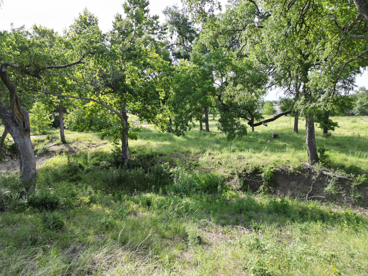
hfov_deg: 71.6
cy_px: 138
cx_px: 184
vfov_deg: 56.8
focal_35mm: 24
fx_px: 255
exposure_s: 1/1250
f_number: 1.7
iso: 120
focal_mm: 6.72
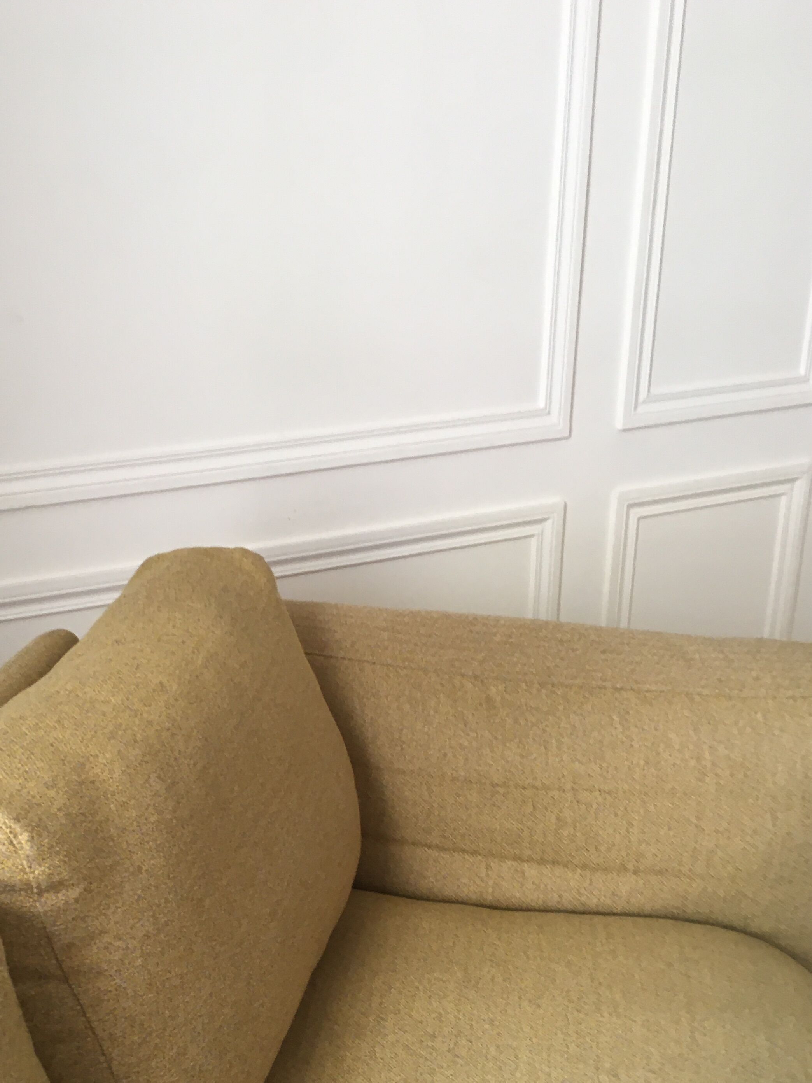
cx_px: 284
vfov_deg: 44.0
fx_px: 1314
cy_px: 743
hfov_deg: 34.1
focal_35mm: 42
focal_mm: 4.15
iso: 64
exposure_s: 1/33
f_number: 2.2
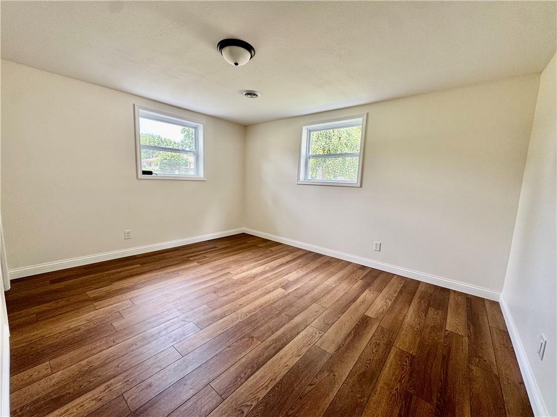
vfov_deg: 85.7
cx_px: 278
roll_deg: -1.3
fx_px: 225
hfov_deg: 102.1
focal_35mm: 14
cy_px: 208
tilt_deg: -8.0
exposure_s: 1/99
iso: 64
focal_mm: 2.22
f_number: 2.2
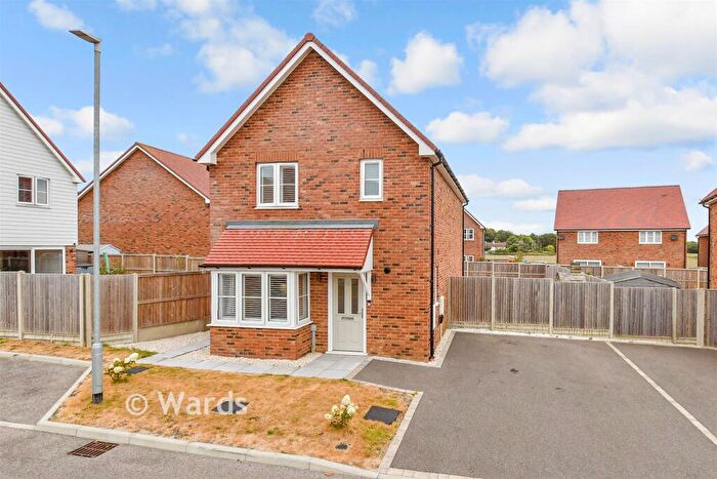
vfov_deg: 77.4
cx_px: 358
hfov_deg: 100.4
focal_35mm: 15
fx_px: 299
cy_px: 240
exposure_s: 1/125
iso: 160
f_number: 8
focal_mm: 10
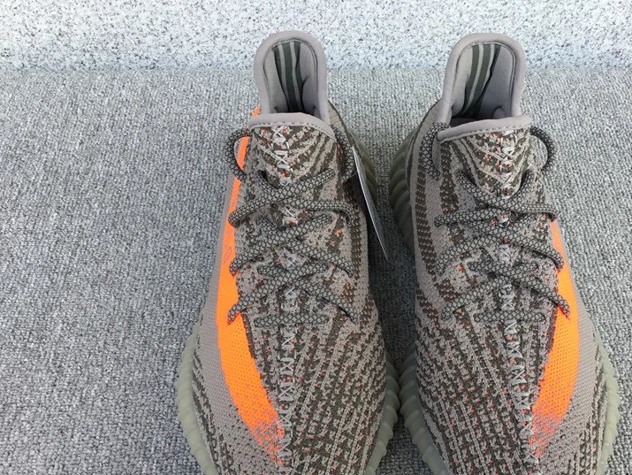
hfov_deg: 47.5
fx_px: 712
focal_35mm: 39
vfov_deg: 36.7
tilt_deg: -49.8
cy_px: 292
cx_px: 381
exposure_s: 1/124
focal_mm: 3.3
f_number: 2.4
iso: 25
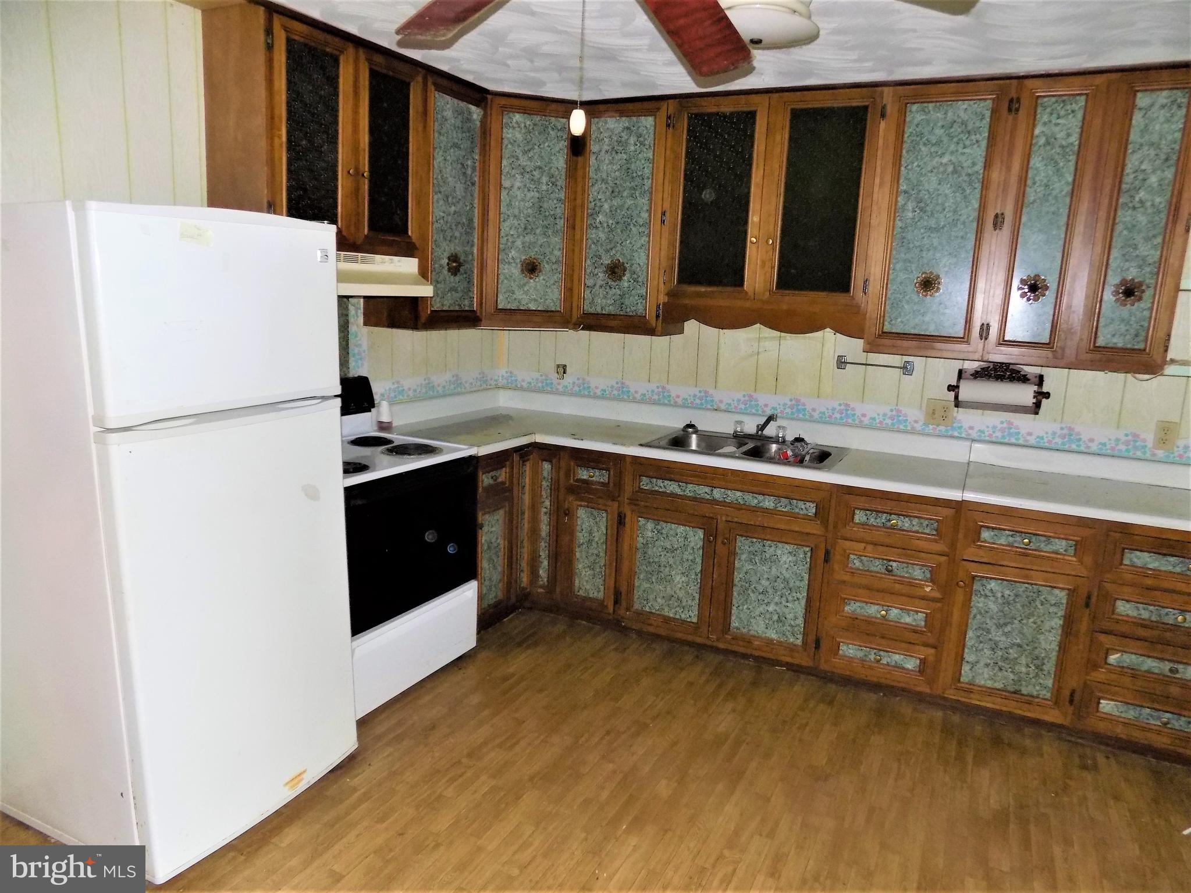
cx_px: 596
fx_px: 791
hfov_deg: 73.9
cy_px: 446
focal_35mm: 23
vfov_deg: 58.9
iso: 200
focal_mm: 4
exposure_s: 1/30
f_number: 3.1
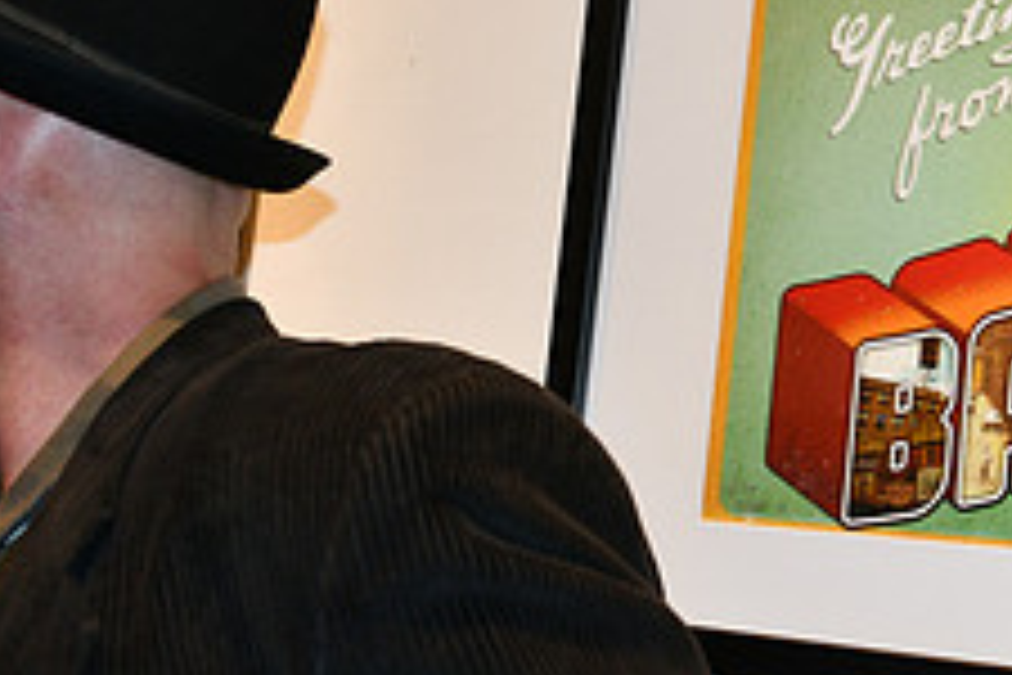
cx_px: 648
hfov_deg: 23.8
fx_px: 2389
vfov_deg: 16.0
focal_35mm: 85
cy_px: 218
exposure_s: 1/60
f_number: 3.5
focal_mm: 22
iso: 500
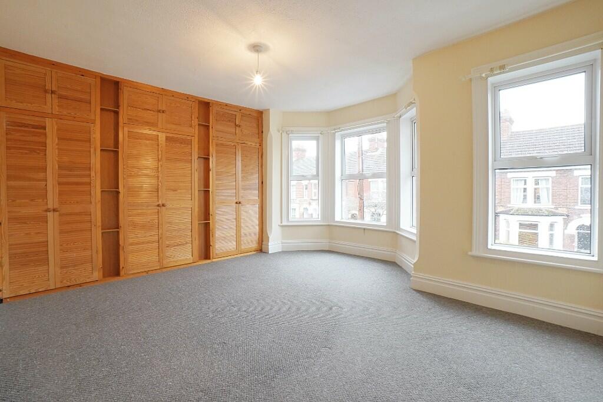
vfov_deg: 77.3
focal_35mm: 15
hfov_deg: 100.4
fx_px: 251
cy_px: 201
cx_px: 302
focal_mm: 10
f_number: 18
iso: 640
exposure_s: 1/2.5
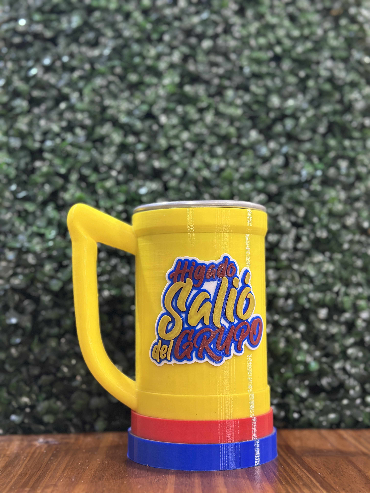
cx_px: 185
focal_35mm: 48
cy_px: 246
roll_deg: -0.2
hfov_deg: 30.3
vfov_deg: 39.7
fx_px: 684
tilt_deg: +5.1
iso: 320
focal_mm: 6.86
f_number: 1.78
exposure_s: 1/33
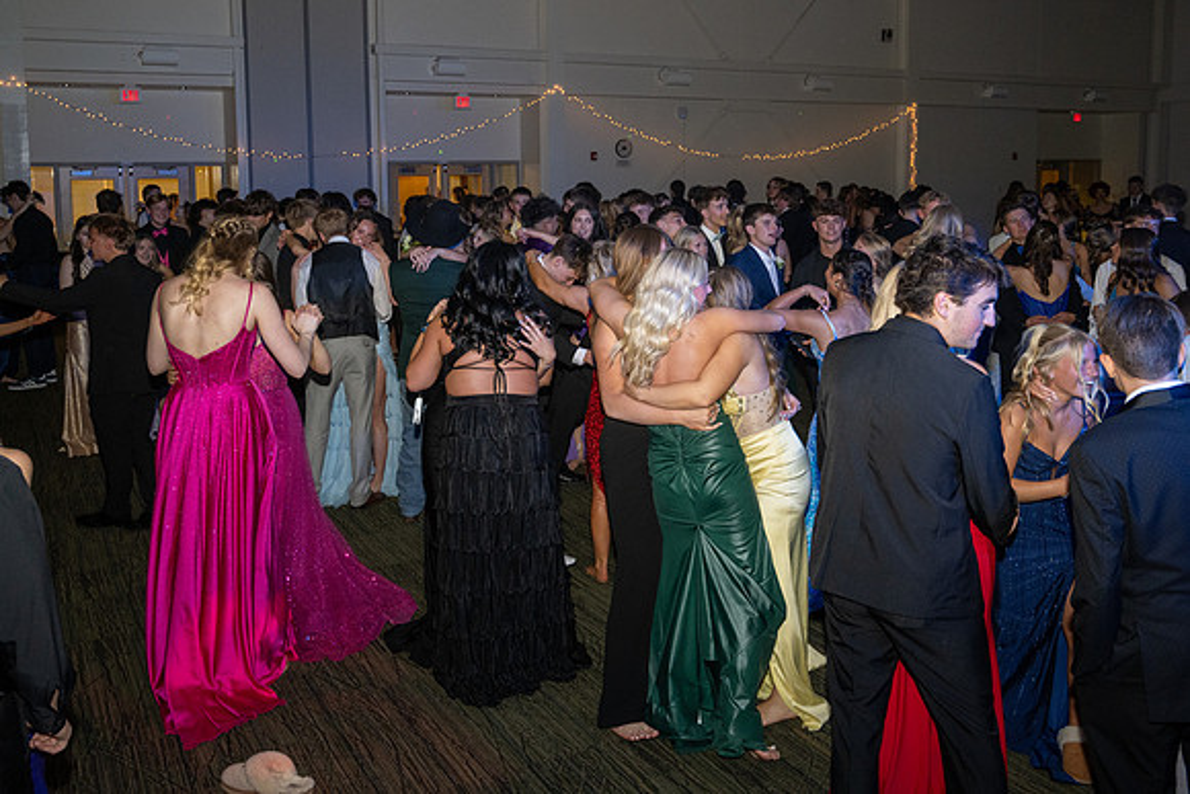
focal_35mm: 34
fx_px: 1109
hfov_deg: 56.4
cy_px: 280
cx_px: 589
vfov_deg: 39.0
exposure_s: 1/200
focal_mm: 24
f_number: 4
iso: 500
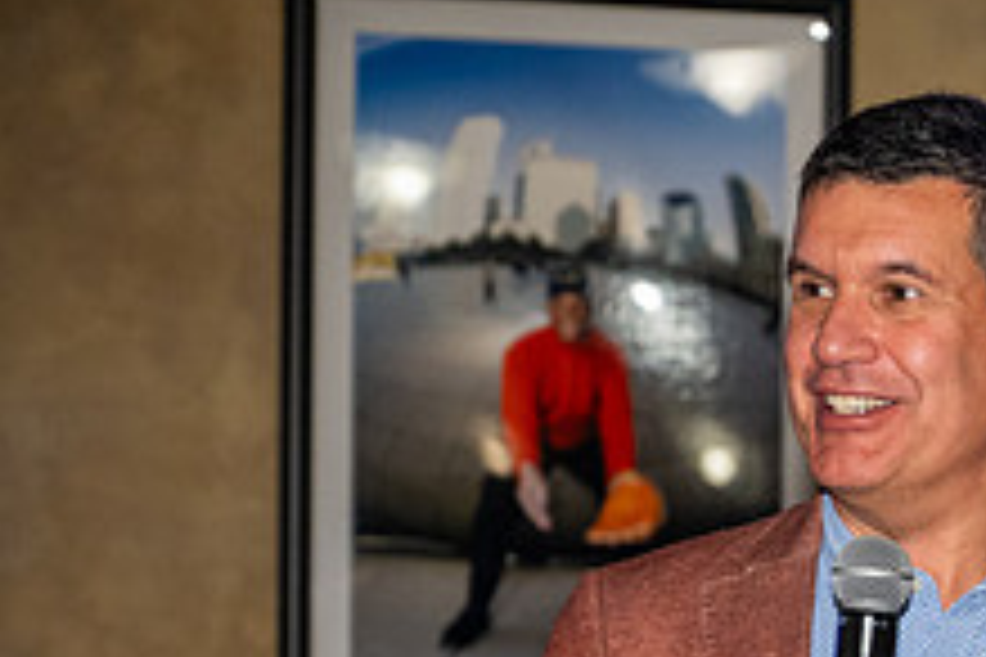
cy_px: 562
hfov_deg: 10.8
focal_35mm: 185
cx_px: 1301
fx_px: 5067
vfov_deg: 7.4
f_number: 4
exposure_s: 1/200
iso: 2500
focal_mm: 70
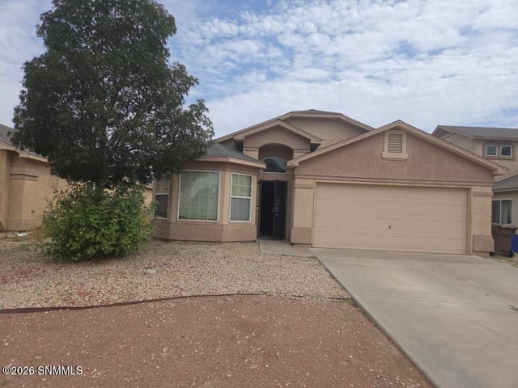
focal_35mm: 23
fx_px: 344
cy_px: 194
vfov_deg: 58.9
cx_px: 259
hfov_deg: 73.9
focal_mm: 5.4
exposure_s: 1/1834
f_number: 1.8
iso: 25
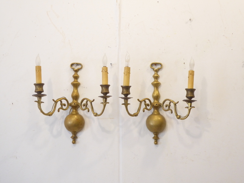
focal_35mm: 49
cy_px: 92
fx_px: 345
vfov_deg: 29.7
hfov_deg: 38.9
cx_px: 122
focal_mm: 8.4
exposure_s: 1/40
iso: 400
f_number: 4
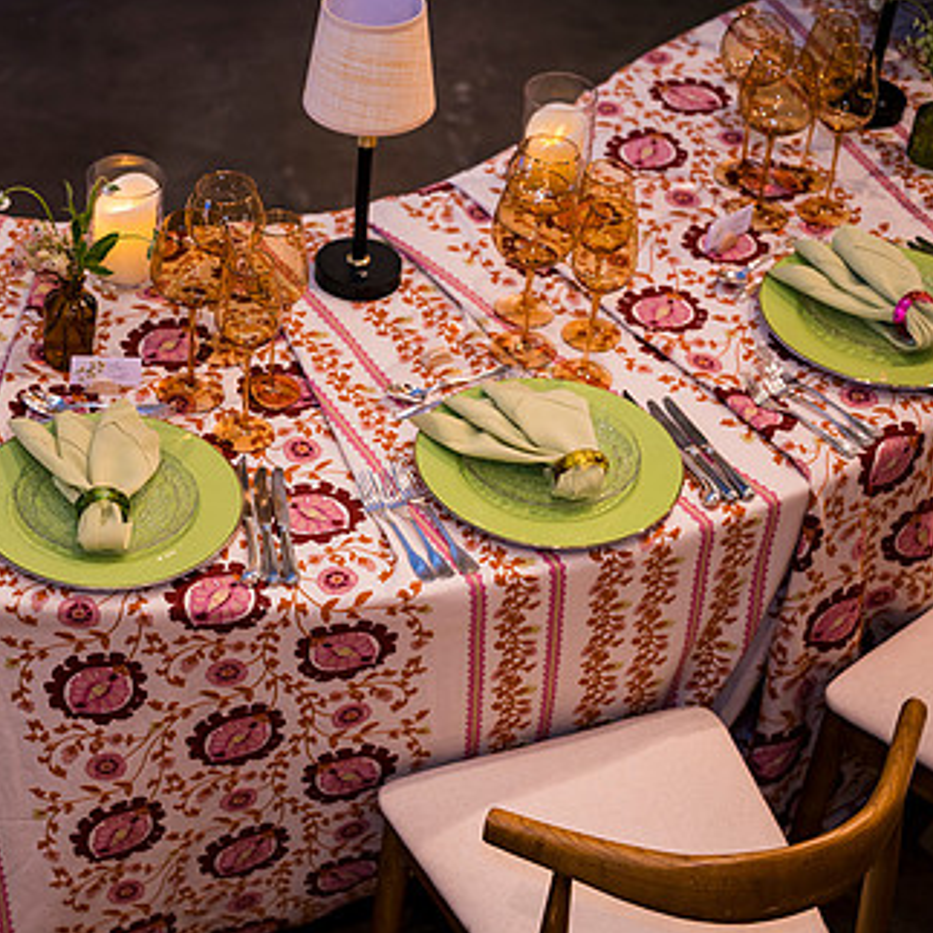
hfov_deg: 20.3
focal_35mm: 84
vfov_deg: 20.6
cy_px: 438
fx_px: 2561
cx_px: 142
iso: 250
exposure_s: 1/125
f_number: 2
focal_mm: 55
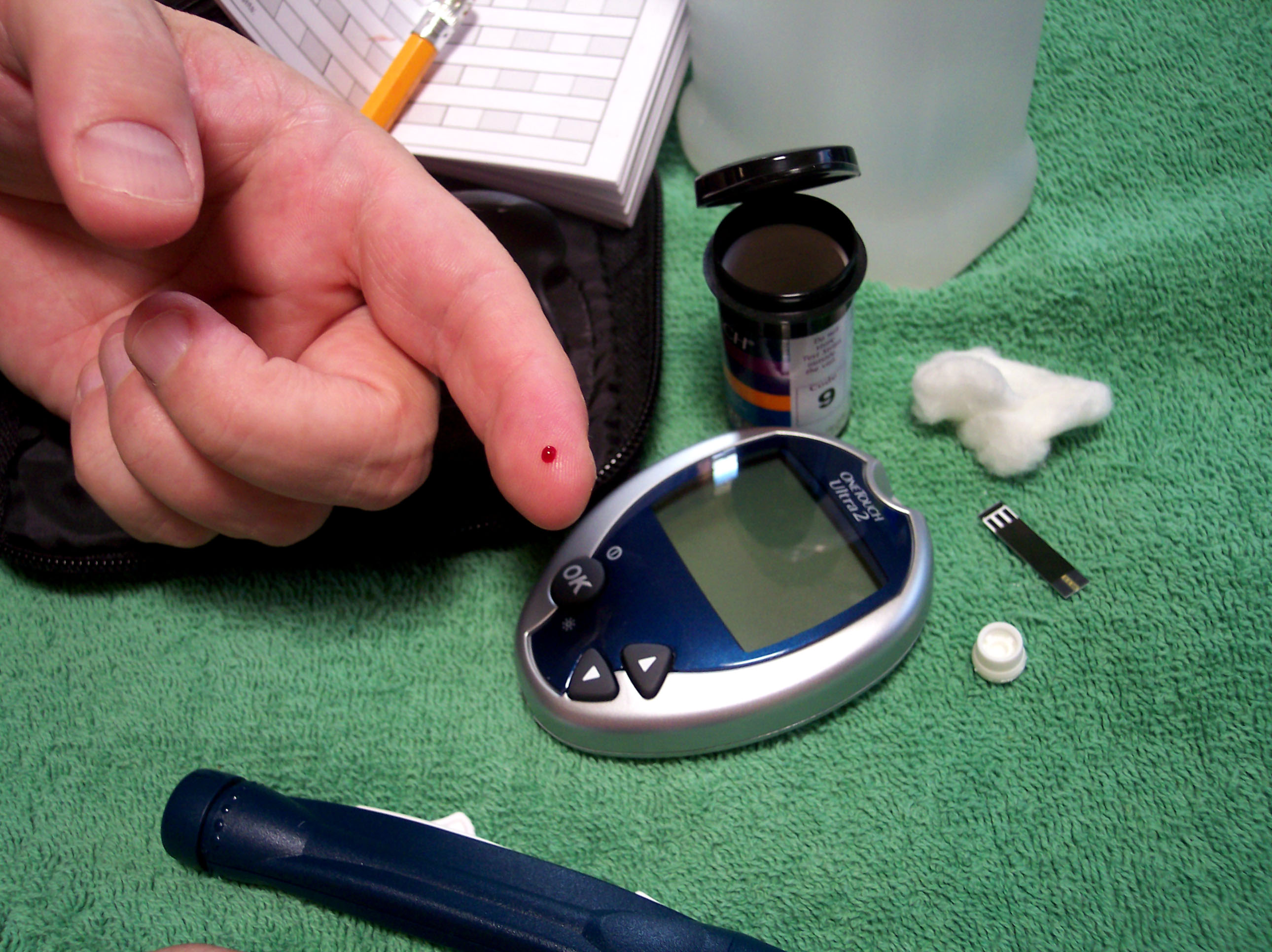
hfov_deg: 49.0
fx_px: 1396
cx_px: 636
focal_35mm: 38
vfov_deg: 37.7
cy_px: 476
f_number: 2.8
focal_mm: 8
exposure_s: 1/30
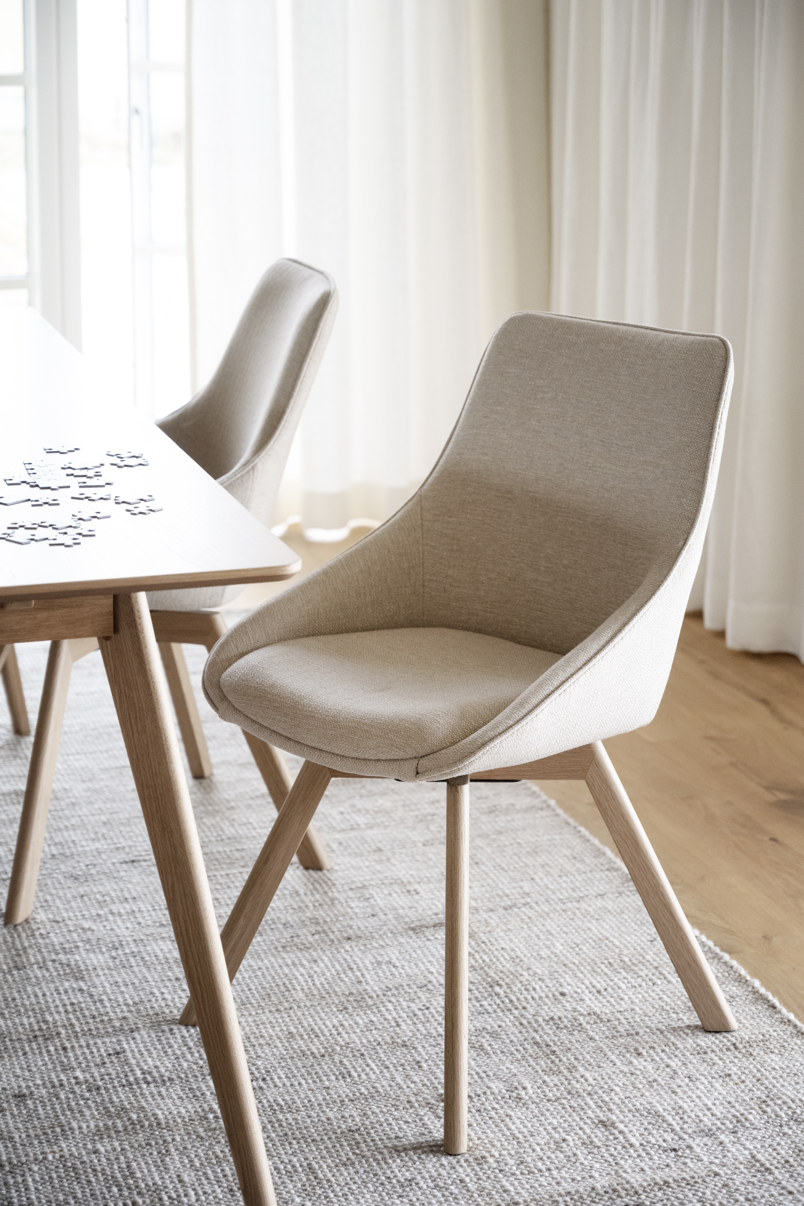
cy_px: 603
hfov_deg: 19.5
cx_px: 402
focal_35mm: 70
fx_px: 2345
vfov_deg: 28.8
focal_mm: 70
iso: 1600
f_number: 4
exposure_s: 1/100
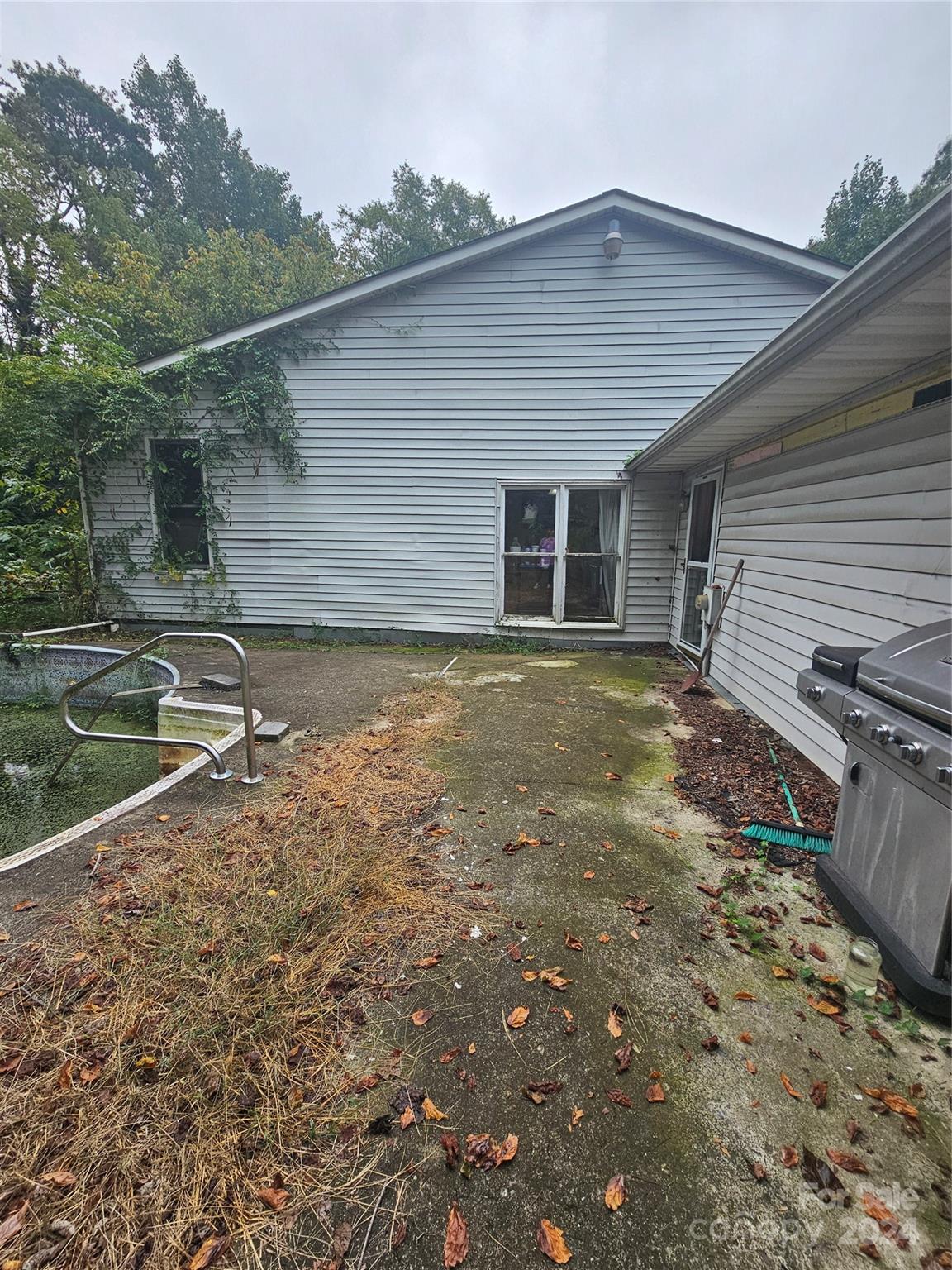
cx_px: 476
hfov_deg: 89.9
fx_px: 477
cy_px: 635
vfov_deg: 106.2
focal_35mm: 13
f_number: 2.2
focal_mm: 2.2
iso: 50
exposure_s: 1/483
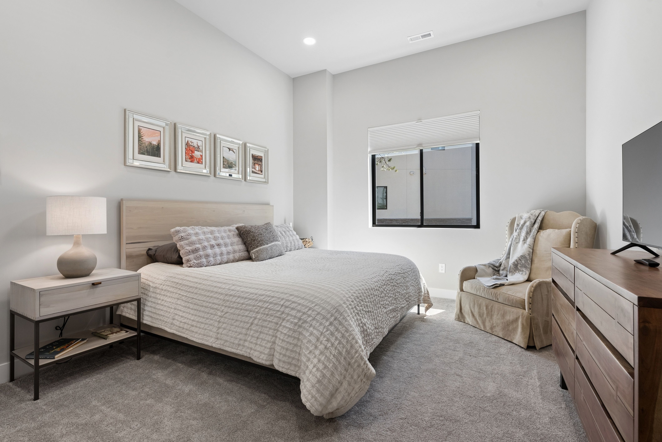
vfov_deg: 73.8
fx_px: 294
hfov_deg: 96.7
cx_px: 331
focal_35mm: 16
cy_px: 221
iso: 640
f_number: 9
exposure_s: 1/50
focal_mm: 16
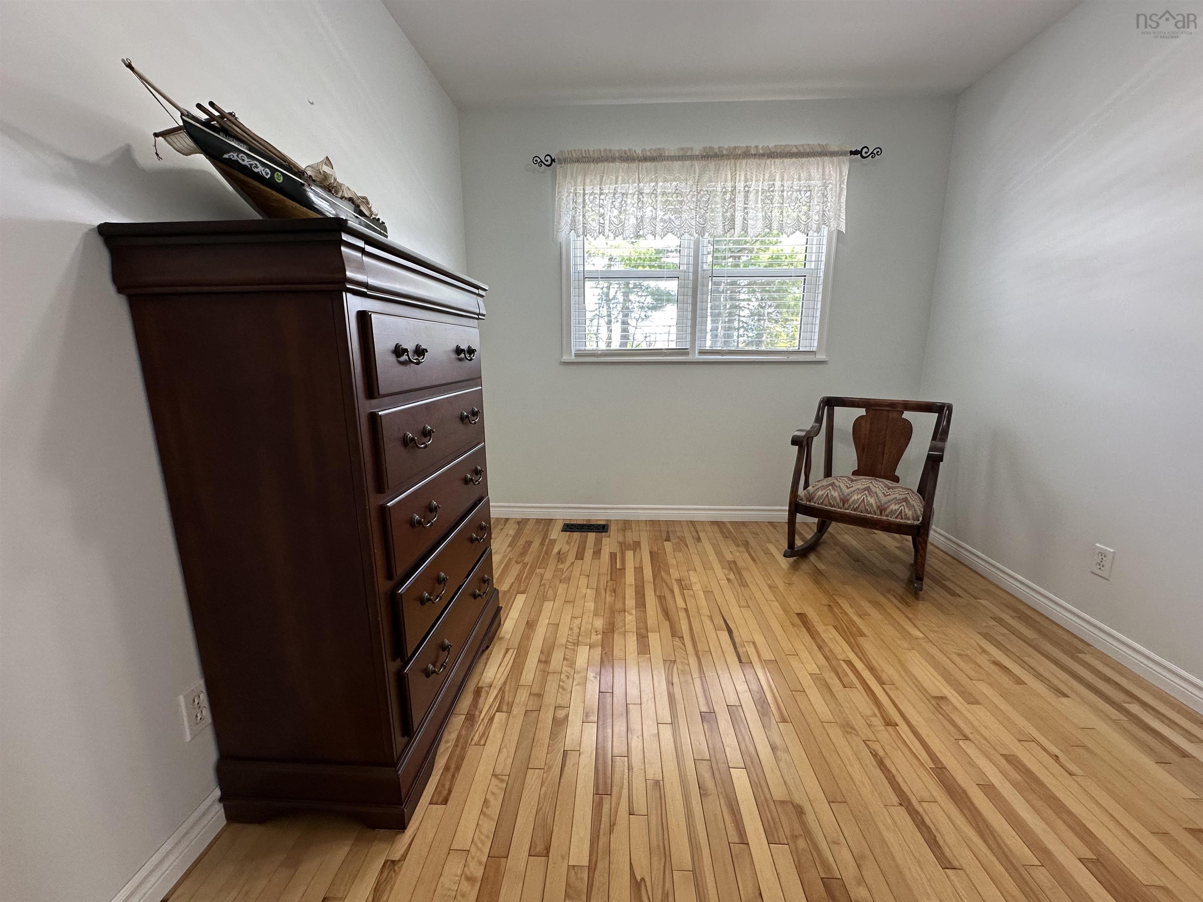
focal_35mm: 14
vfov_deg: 85.7
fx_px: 487
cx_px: 602
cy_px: 451
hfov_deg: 102.1
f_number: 2.2
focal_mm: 2.22
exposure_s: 1/120
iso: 125
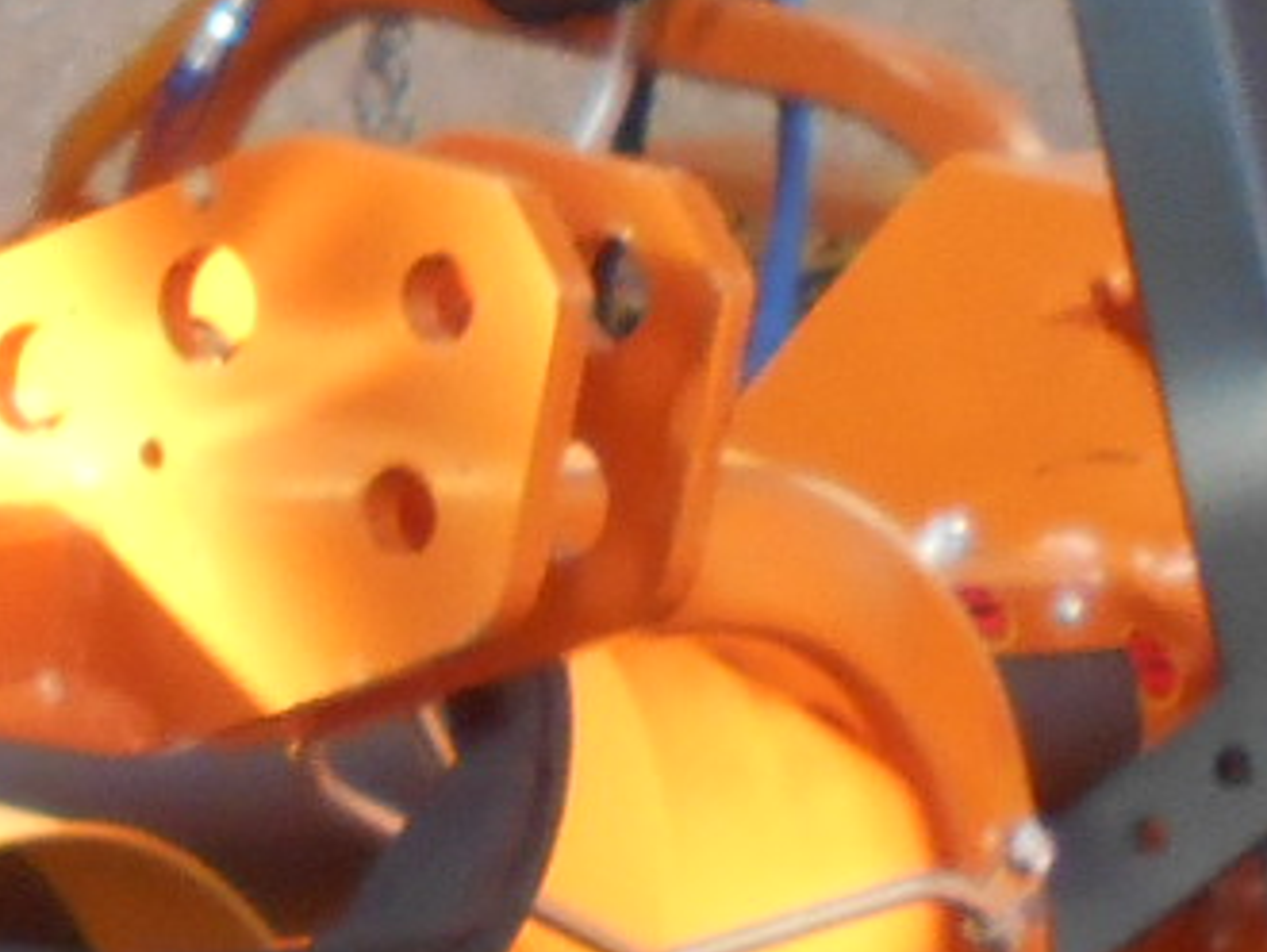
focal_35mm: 179
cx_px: -1647
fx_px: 6556
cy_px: 760
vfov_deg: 8.3
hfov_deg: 9.9
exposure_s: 1/30
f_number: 3.2
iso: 180
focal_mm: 4.6
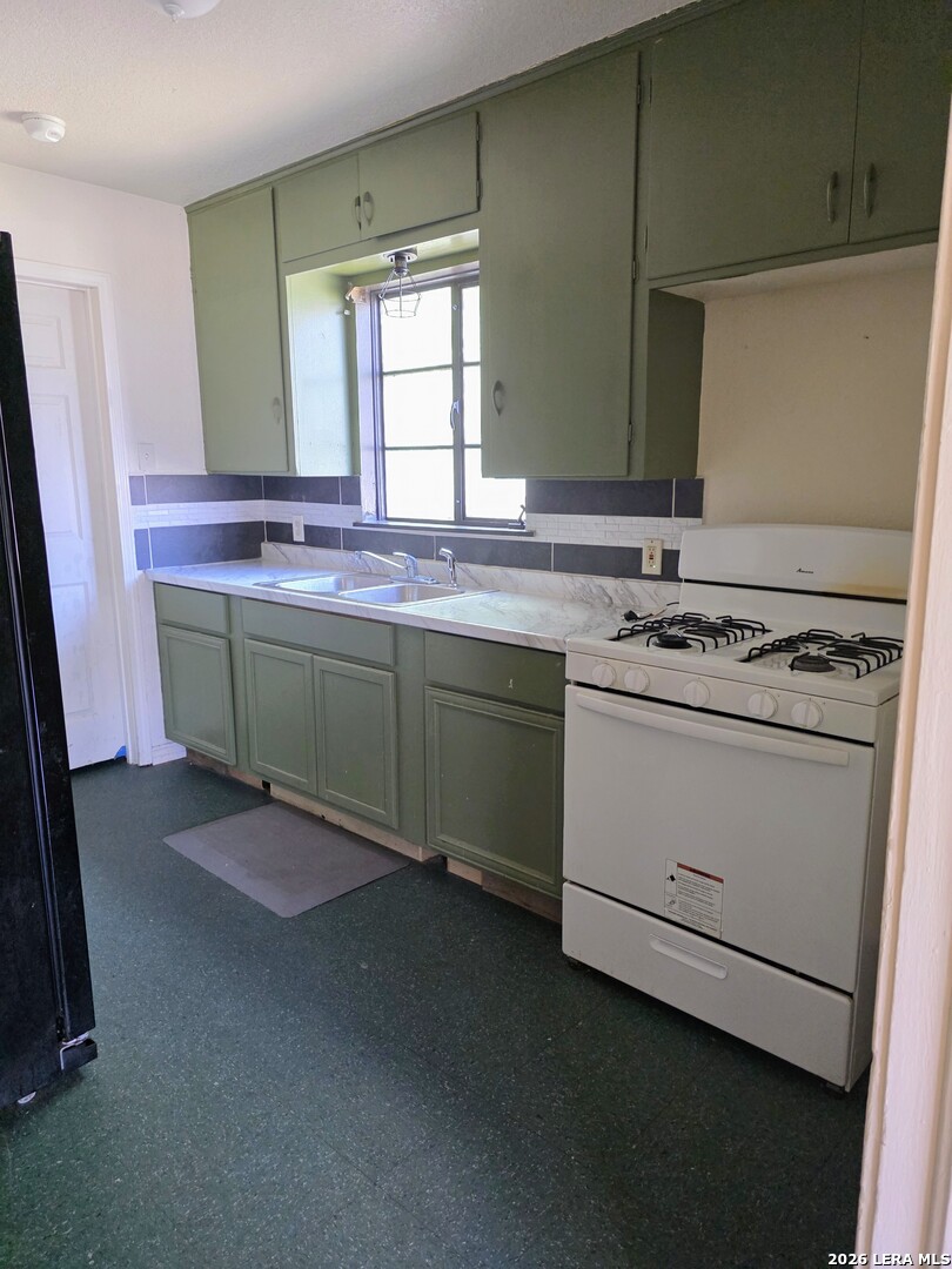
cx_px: 476
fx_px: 843
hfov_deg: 58.9
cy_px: 634
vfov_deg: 73.9
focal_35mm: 23
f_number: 1.7
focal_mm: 6.3
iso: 500
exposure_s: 1/120
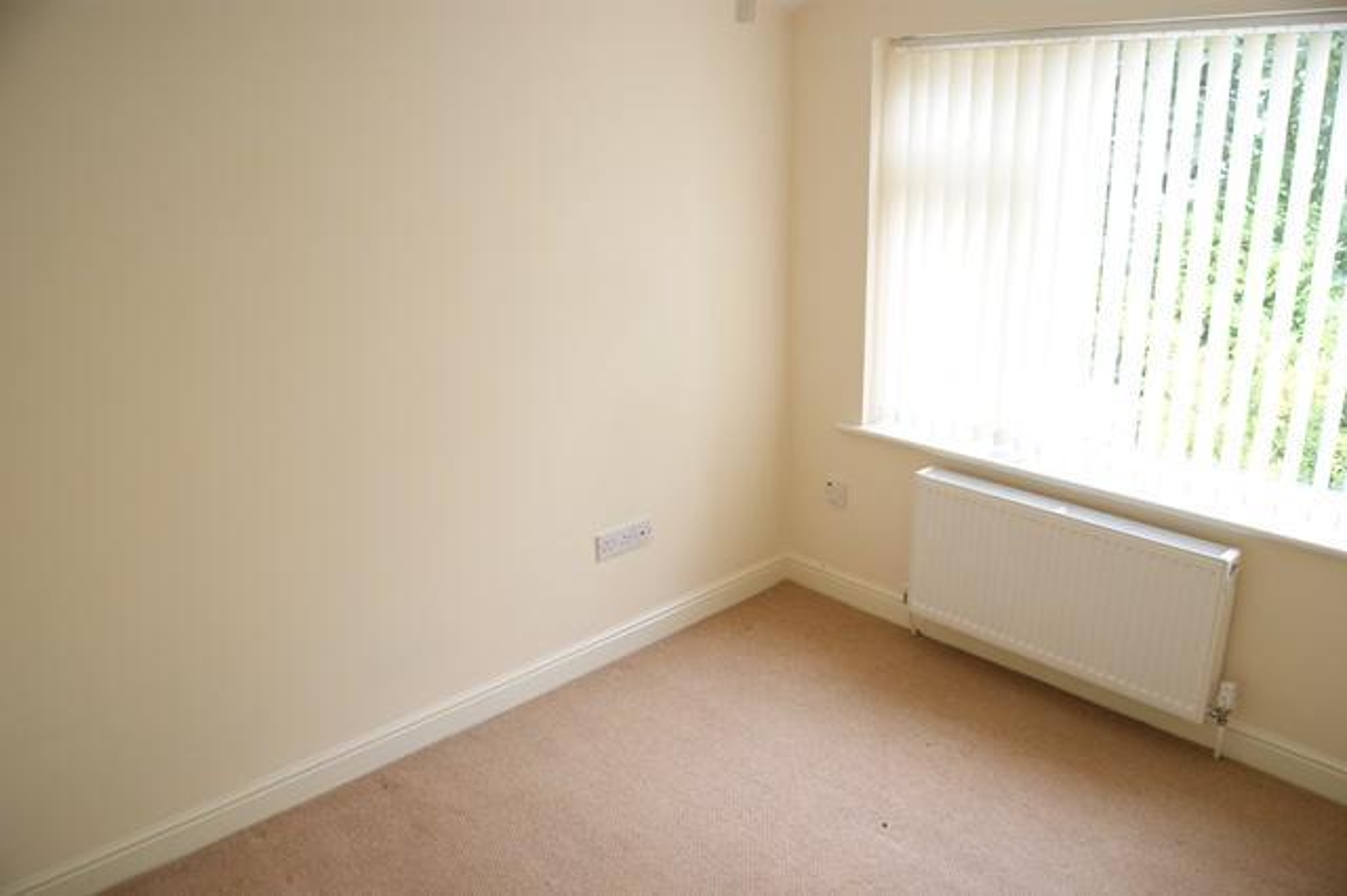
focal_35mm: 27
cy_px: 448
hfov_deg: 67.4
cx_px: 674
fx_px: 1010
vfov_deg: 47.9
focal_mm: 18
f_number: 4.5
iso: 400
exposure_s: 1/60
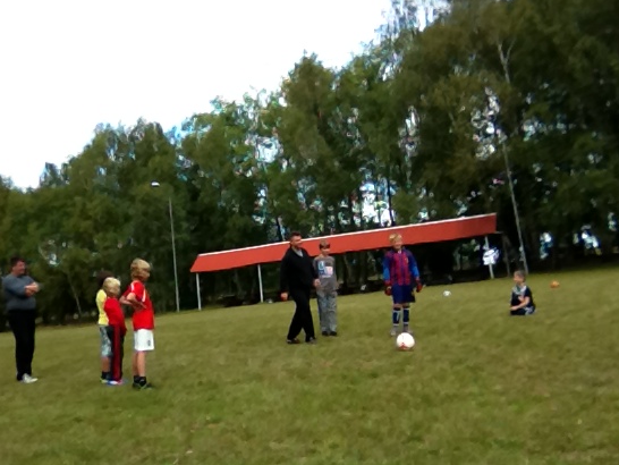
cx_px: 281
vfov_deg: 35.1
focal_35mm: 41
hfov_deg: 45.7
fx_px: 733
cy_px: 195
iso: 250
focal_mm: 1.85
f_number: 2.4
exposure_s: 1/1481
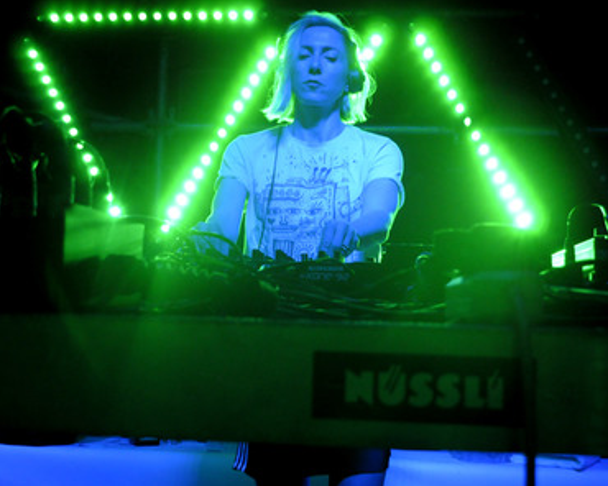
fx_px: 864
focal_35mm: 48
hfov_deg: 38.8
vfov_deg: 31.5
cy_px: 241
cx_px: 291
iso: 2200
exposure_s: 1/160
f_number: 4.5
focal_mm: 28
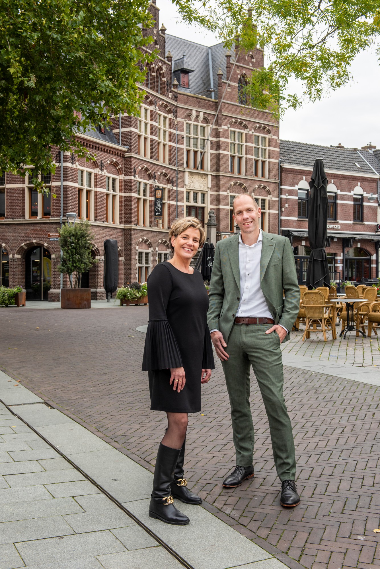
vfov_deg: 46.4
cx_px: 190
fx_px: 664
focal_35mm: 42
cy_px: 284
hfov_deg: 31.9
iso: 250
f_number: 6.3
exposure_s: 1/125
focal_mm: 42
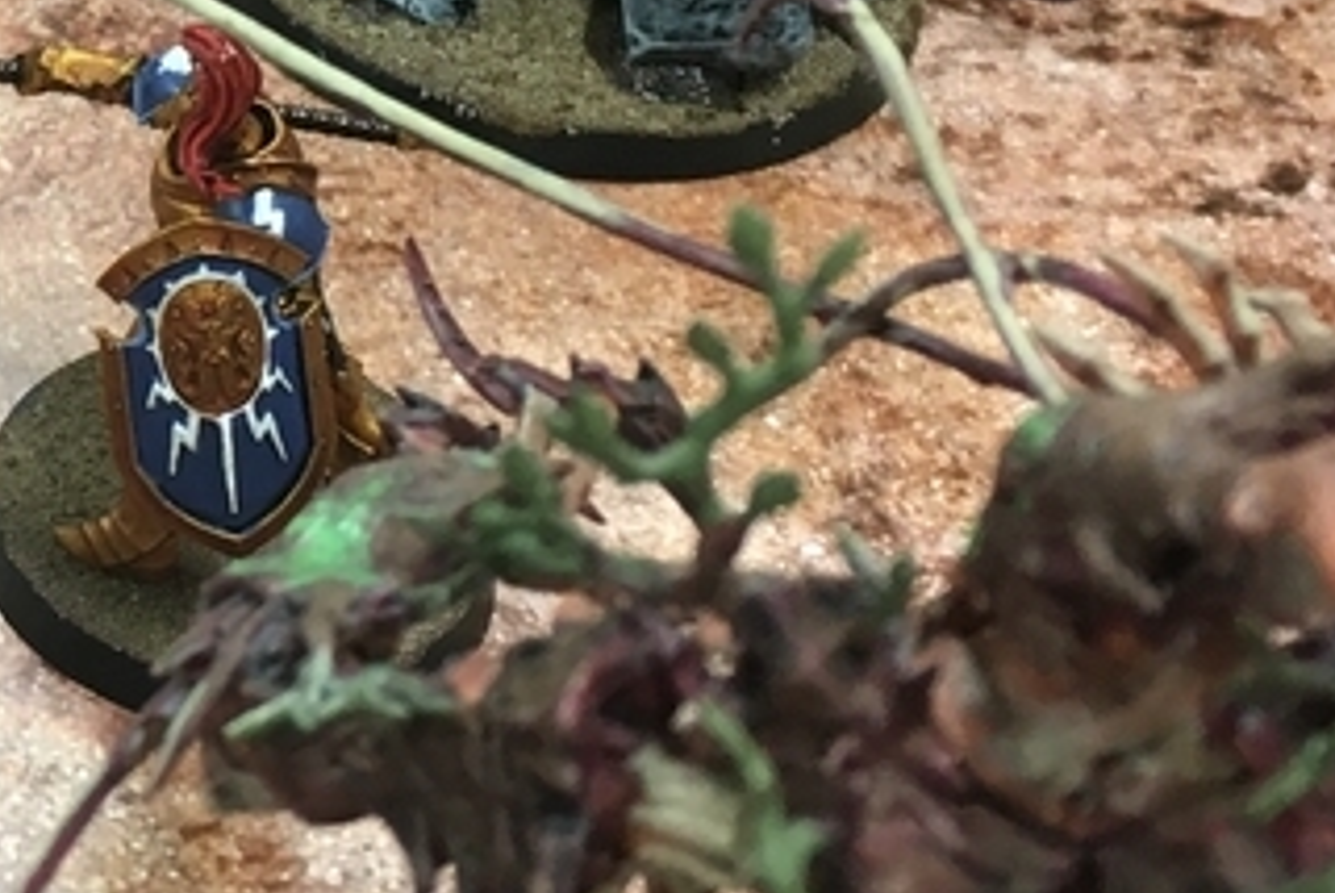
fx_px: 4194
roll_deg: -3.0
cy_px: -217
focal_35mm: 113
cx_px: -488
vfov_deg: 11.9
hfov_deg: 16.9
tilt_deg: -35.4
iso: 64
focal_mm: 4.15
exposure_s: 1/30
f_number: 2.2
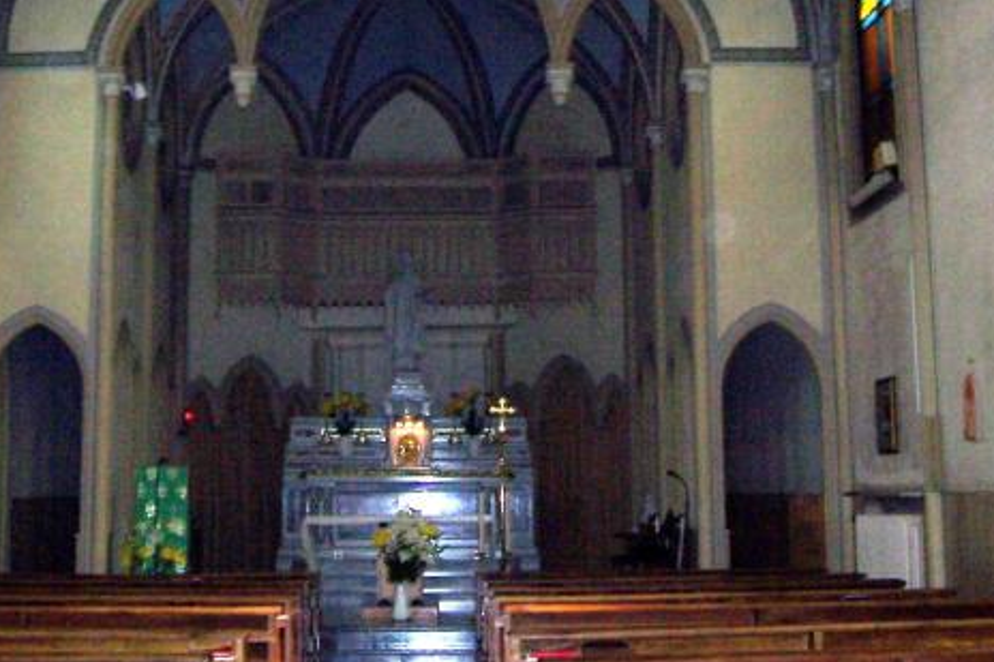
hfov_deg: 32.9
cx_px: 452
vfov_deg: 22.1
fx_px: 1684
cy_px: 204
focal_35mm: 61
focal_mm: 5.6
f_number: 2.7
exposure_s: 1/60
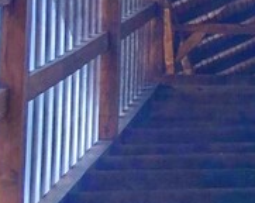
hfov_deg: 11.9
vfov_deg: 9.9
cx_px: 392
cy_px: 145
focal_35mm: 155
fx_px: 1167
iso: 20
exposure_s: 1/1230
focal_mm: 3.99
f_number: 1.8
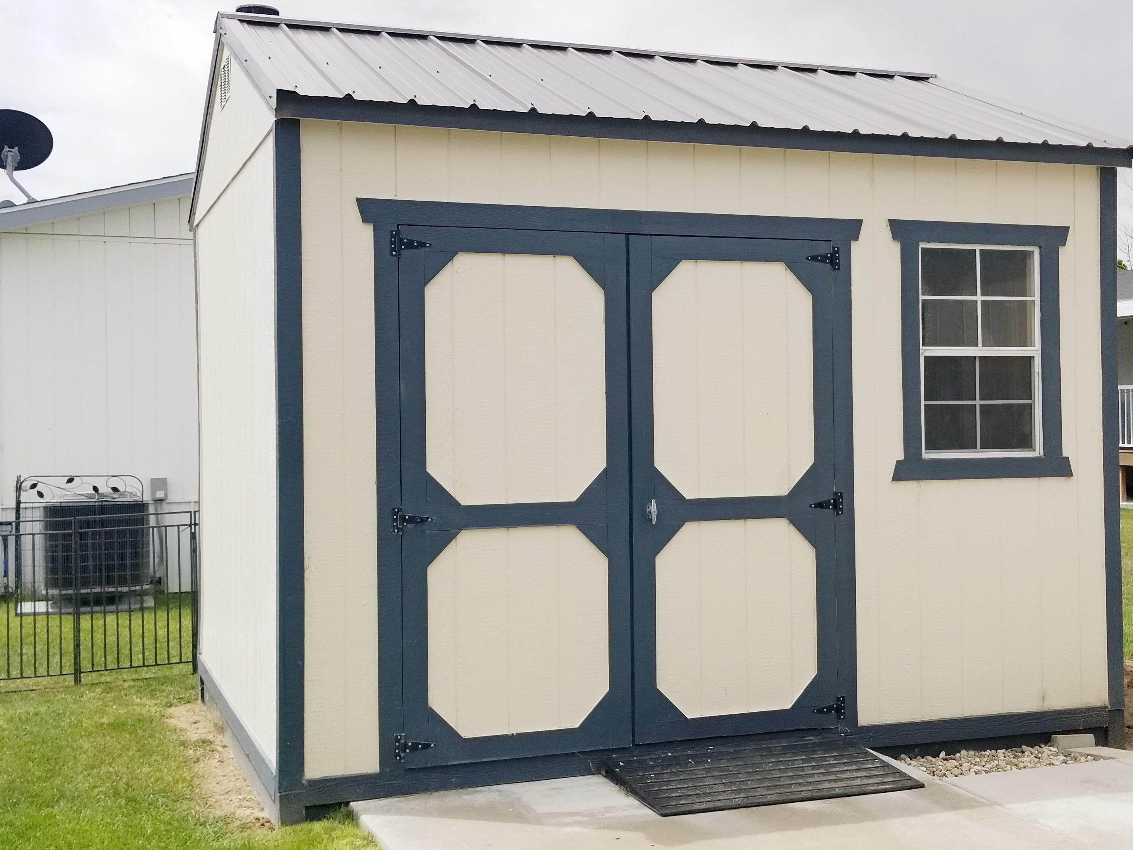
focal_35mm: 28
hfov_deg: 63.4
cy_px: 422
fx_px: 916
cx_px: 605
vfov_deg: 49.7
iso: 50
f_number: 1.7
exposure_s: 1/2744
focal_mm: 4.3
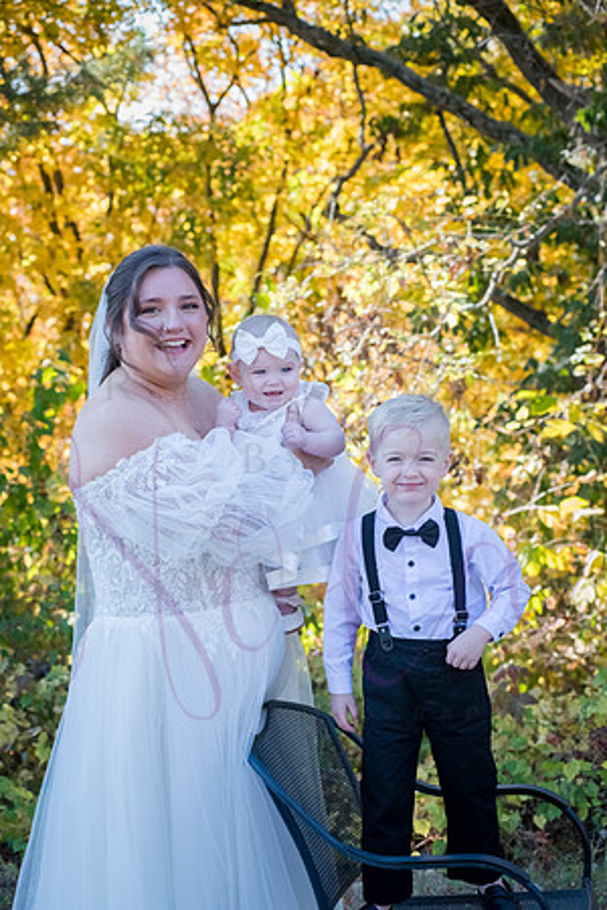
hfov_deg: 17.1
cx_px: 304
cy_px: 455
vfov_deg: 25.4
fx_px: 2023
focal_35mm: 80
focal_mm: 80
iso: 800
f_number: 7.1
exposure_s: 1/320
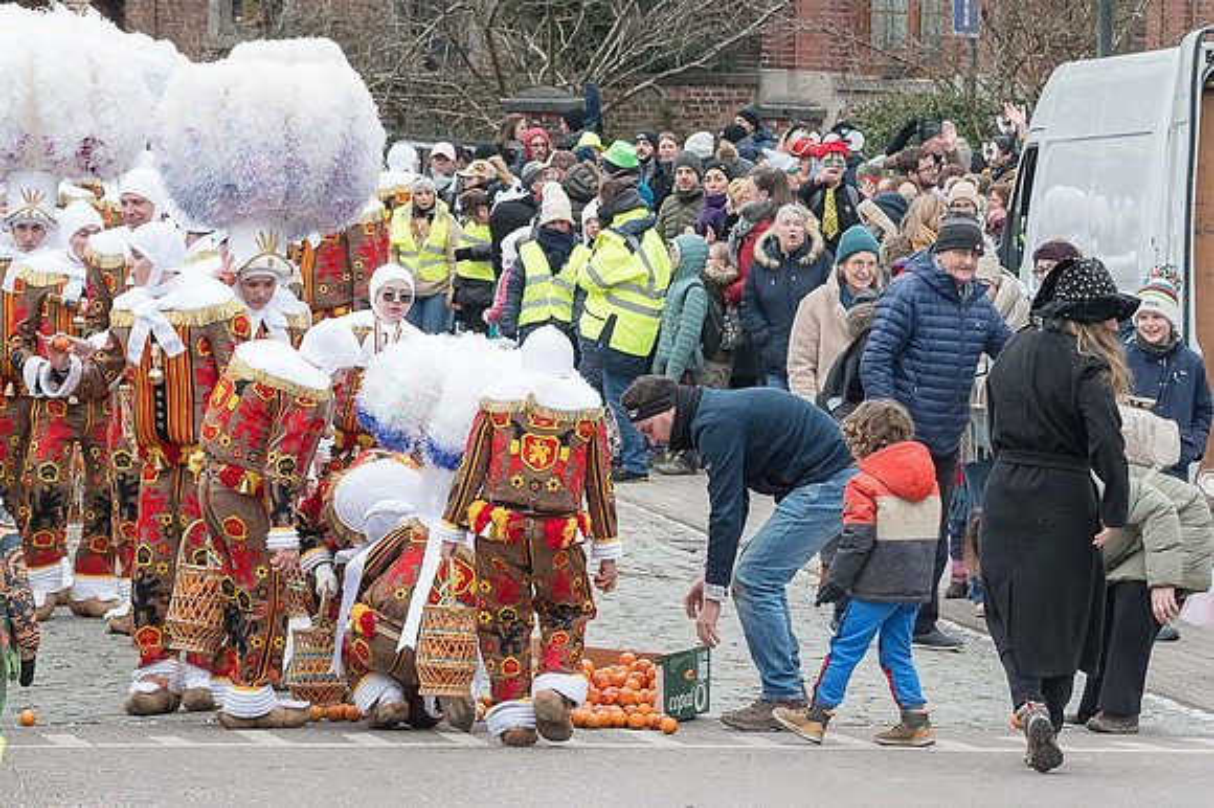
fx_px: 8230
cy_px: 425
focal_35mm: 244
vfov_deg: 5.6
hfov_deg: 8.4
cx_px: 432
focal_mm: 120
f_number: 8
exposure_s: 1/200
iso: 800
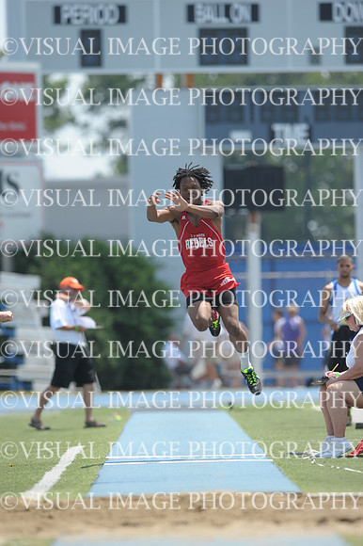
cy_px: 273
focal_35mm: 400
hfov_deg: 3.4
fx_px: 6057
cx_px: 182
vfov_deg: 5.2
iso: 400
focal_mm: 400
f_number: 5
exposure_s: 1/2000
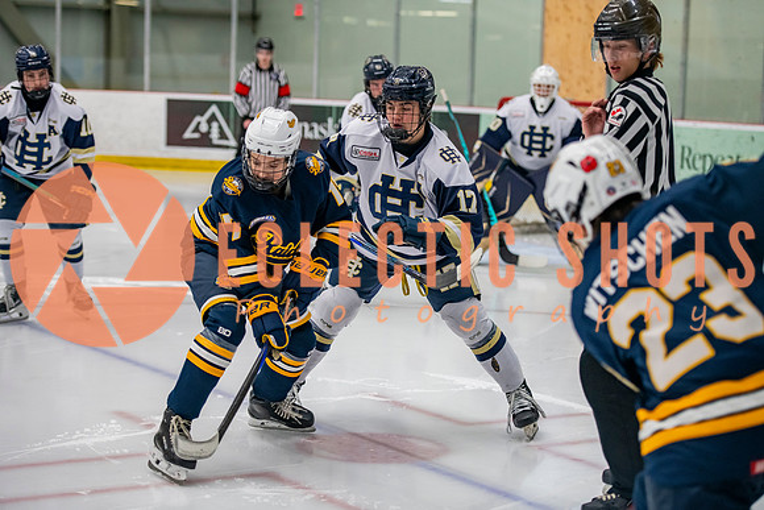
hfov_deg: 22.2
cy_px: 260
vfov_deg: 14.9
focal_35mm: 92
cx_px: 389
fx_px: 1948
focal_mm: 90
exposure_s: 1/640
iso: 2000
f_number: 3.2
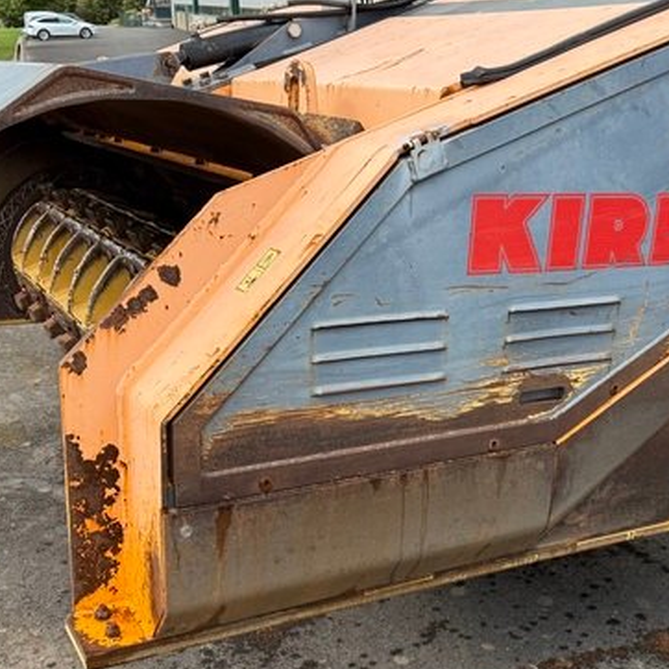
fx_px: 962
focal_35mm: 44
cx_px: 373
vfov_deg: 38.1
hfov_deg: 38.3
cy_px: 413
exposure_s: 1/1385
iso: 80
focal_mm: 6.76
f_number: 1.78
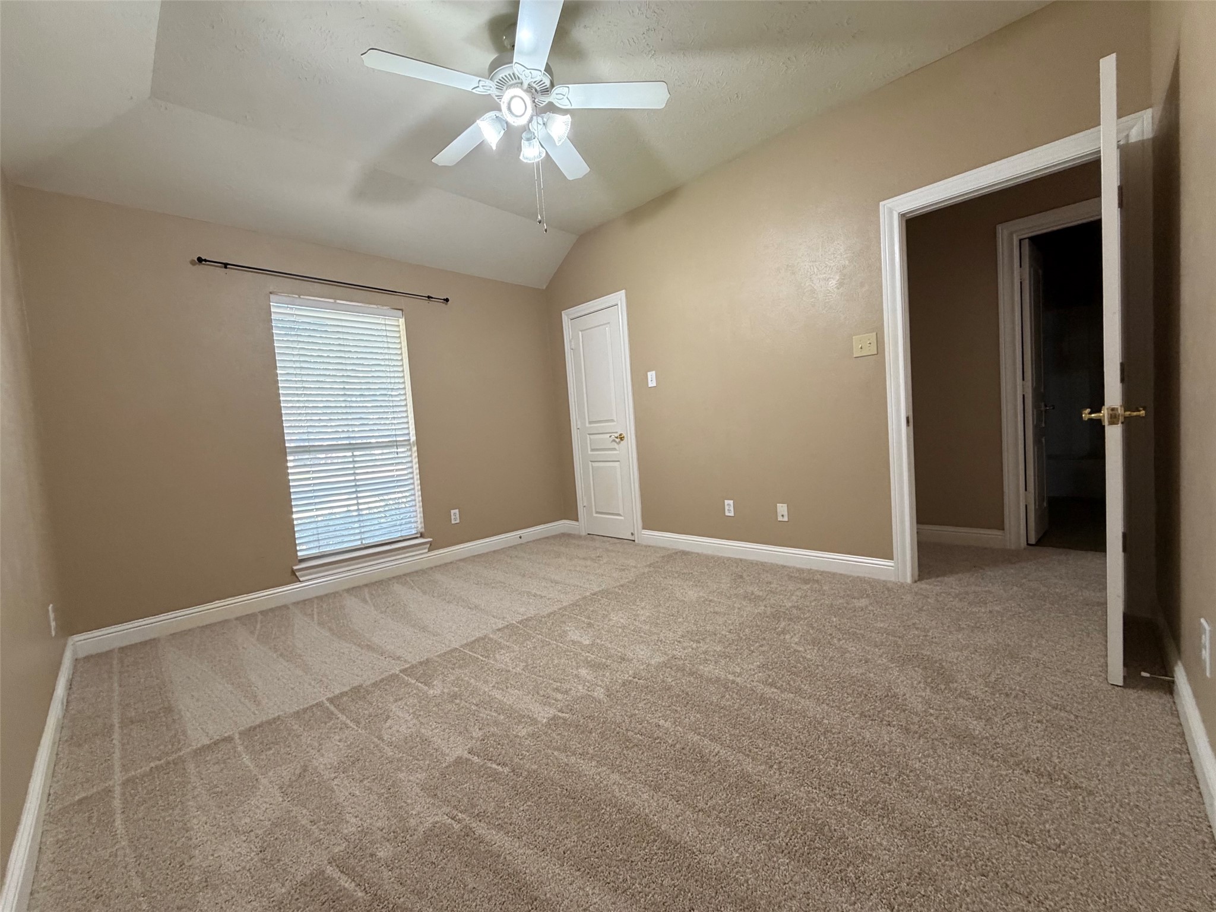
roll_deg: +4.8
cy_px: 456
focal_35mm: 14
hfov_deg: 102.1
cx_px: 608
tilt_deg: -3.3
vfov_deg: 85.7
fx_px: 492
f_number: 2.2
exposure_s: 1/60
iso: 320
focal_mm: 2.22
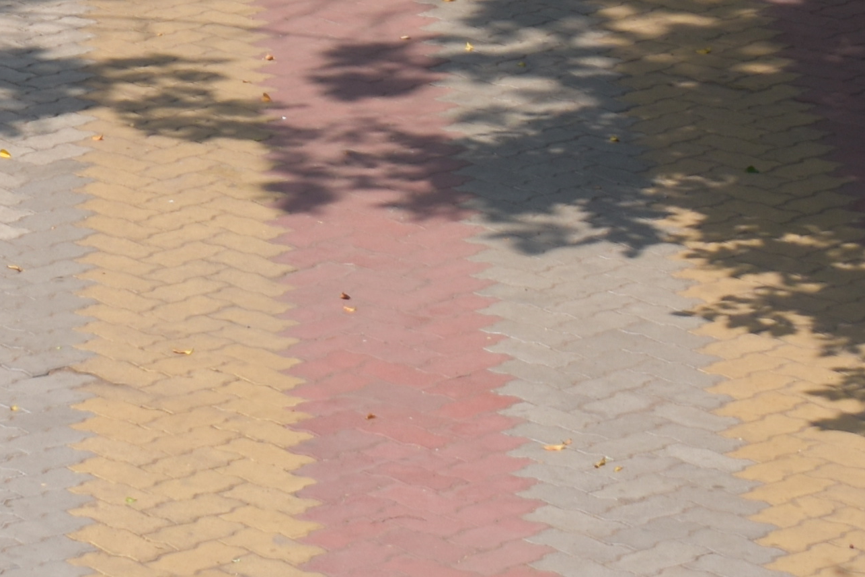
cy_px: -539
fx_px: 6390
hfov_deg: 7.6
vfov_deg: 5.1
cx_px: -422
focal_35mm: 266
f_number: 4.8
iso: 140
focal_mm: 38
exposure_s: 1/500
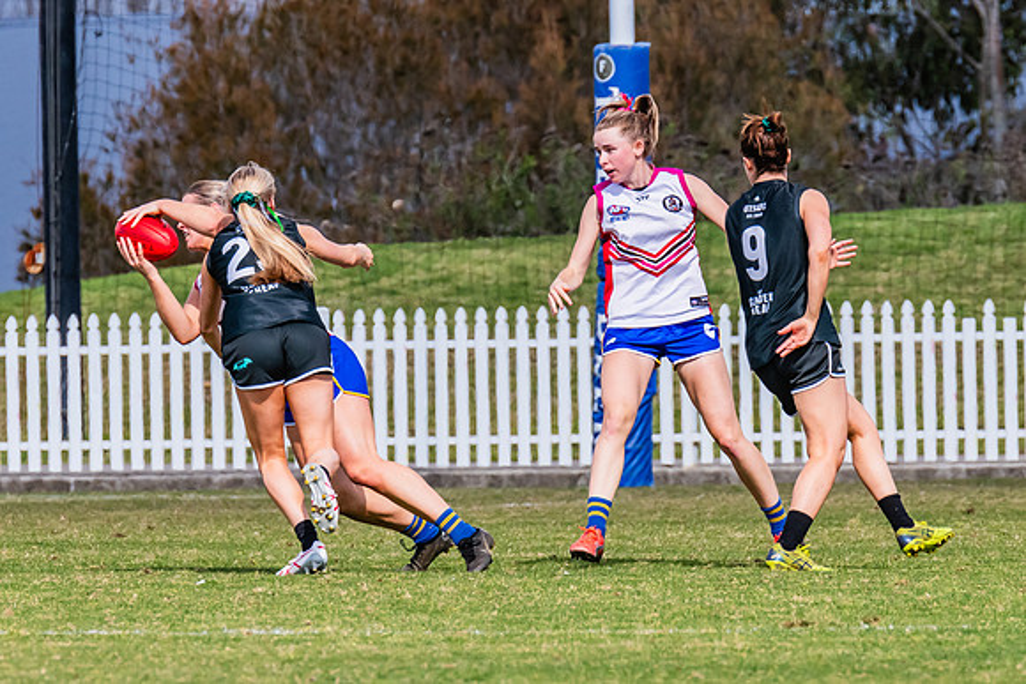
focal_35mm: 778
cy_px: 330
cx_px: 521
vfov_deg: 1.8
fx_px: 22175
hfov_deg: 2.7
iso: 800
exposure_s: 1/1250
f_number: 10
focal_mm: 420
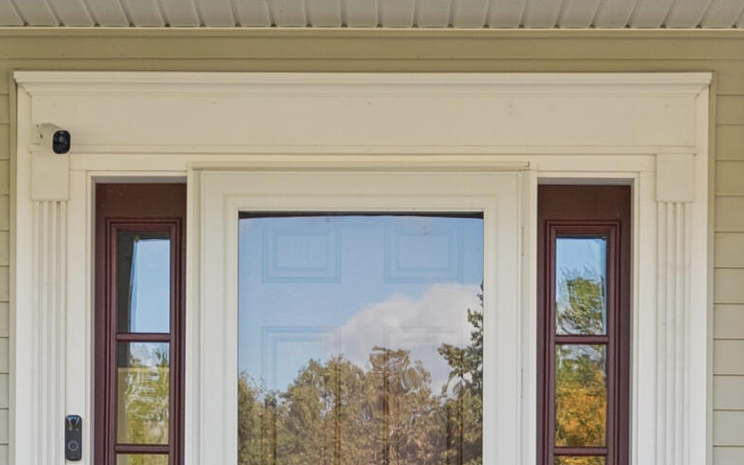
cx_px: 368
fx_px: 2392
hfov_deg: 17.7
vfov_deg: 10.8
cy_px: 652
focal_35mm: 118
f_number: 5
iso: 320
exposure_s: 1/200
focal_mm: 30
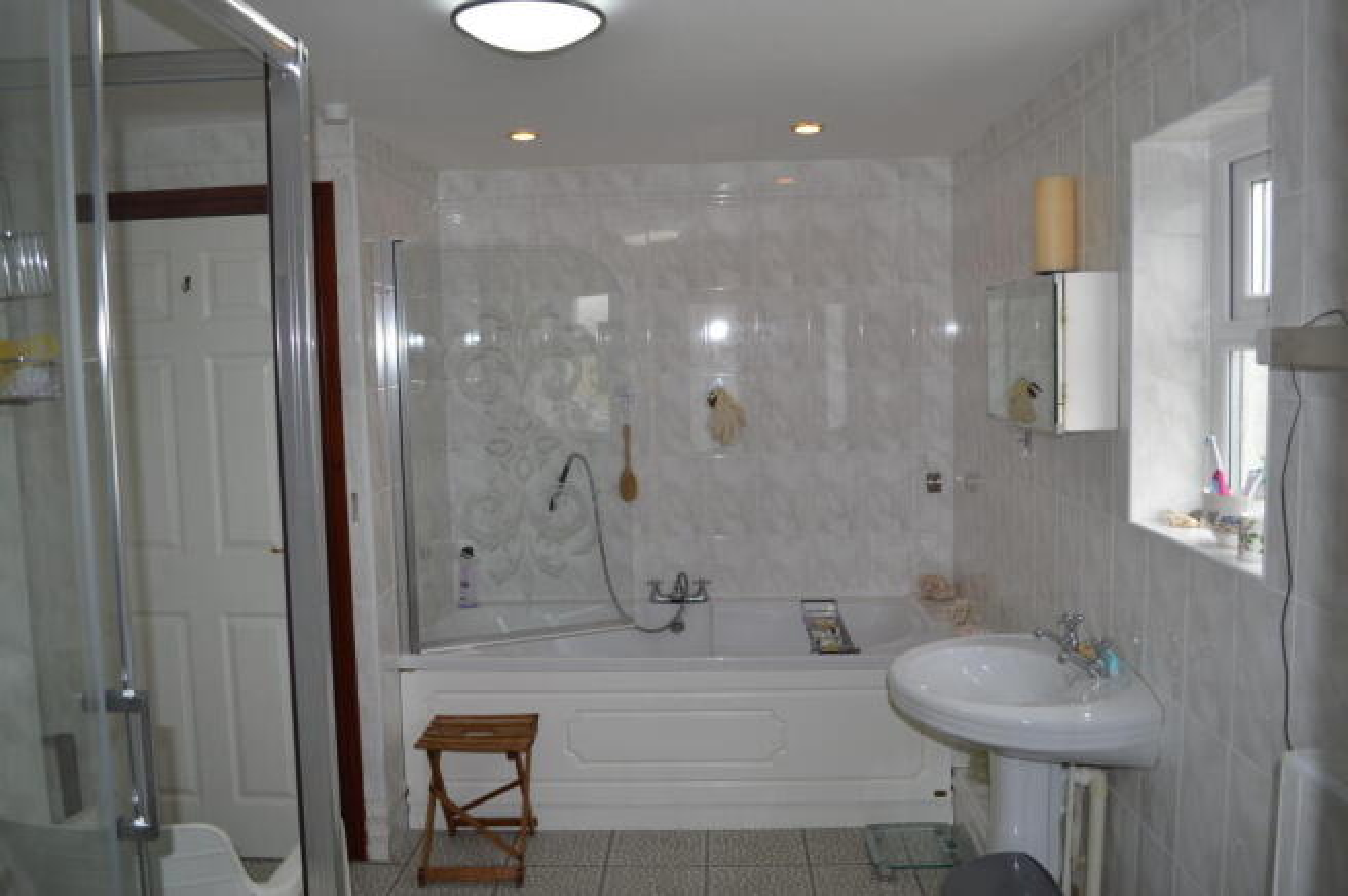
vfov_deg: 47.8
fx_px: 1010
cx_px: 674
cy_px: 448
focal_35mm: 27
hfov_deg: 67.4
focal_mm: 18
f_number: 4
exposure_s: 1/60
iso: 100
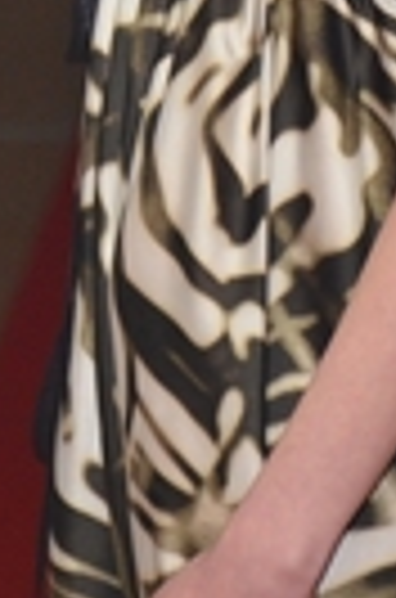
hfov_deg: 2.4
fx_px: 9537
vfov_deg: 3.6
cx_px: 324
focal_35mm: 575
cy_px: -346
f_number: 5.6
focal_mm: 98
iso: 1000
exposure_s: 1/100
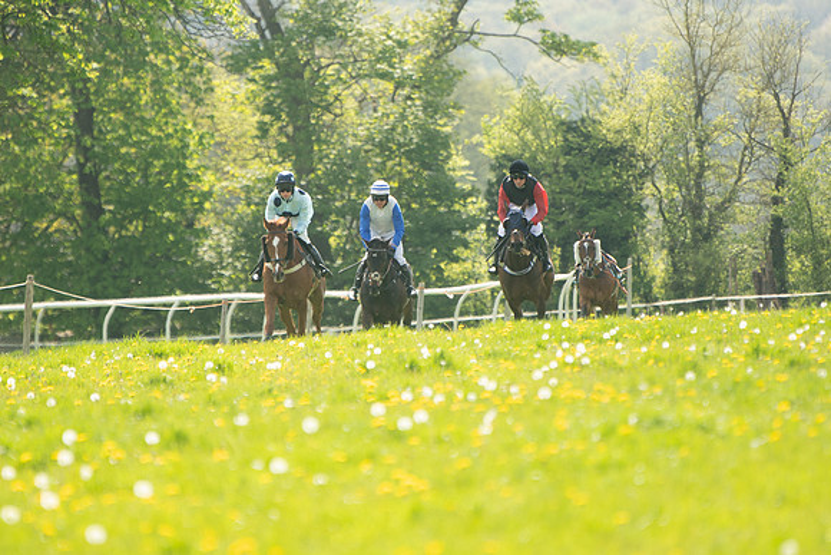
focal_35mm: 420
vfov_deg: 3.3
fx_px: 9697
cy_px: 278
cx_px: 416
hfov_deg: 4.9
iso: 400
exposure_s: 1/1250
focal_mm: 280
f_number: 4
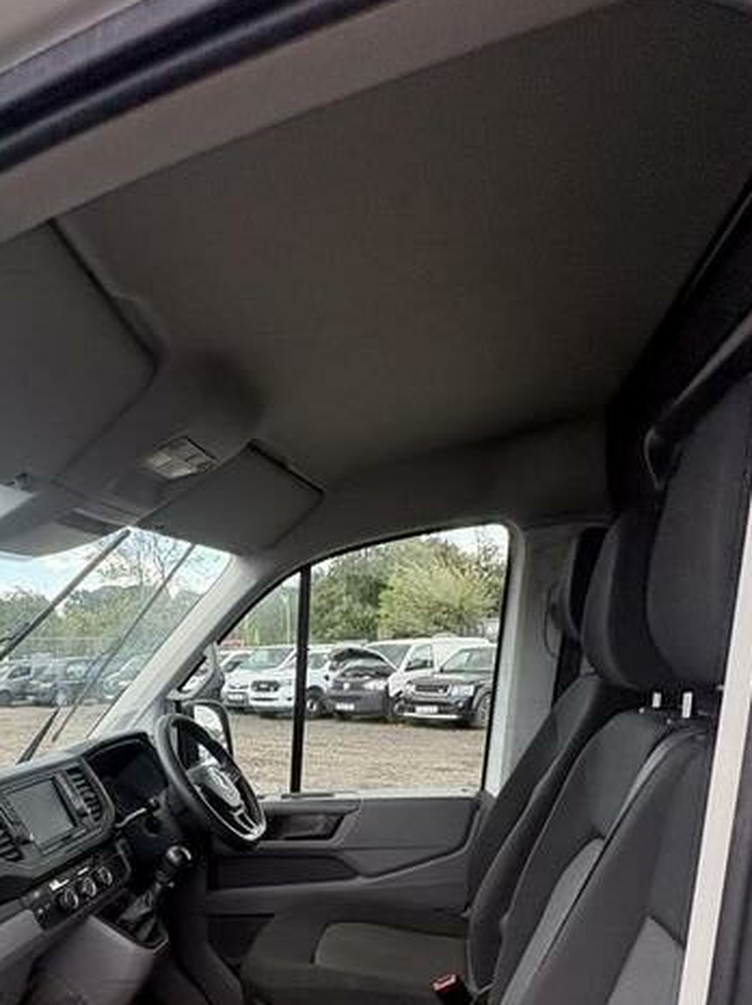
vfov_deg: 60.8
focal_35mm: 27
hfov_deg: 48.9
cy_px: 785
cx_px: 171
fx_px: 783
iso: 64
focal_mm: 2.22
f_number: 2.2
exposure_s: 1/196
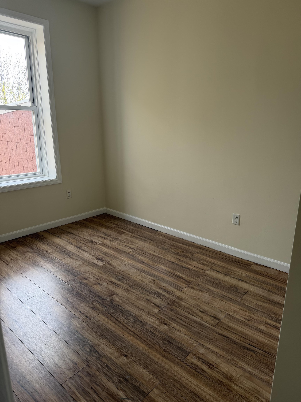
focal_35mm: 24
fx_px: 278
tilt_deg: -16.3
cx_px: 150
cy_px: 201
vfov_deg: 71.6
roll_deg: -0.6
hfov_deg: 56.8
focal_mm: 6.76
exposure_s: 1/121
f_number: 1.78
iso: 80
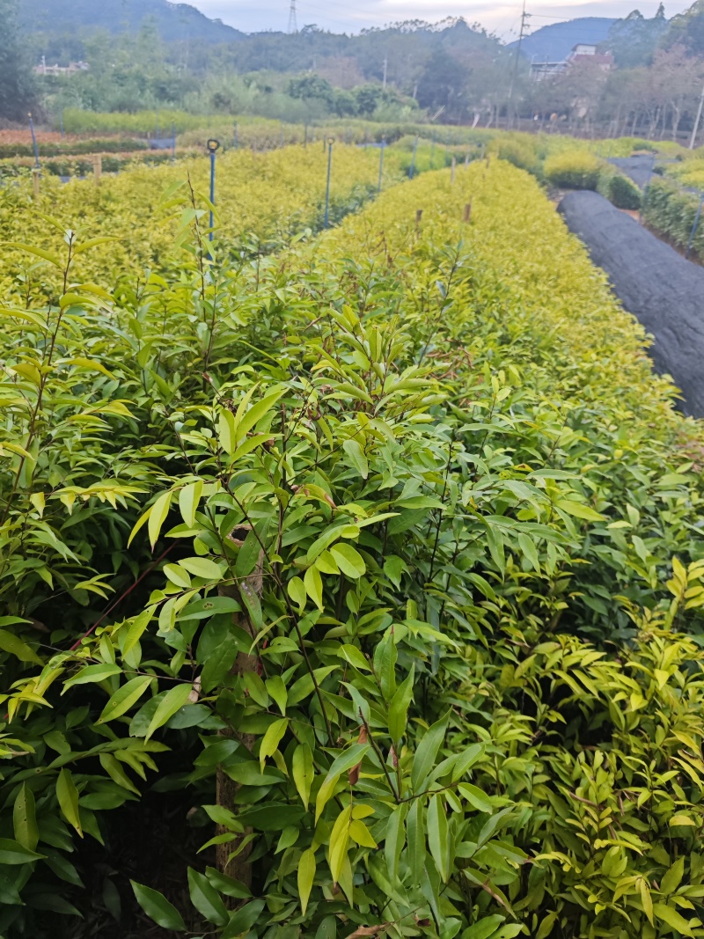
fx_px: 651
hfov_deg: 56.8
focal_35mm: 24
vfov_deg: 71.6
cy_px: 470
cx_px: 352
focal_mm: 5.84
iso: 50
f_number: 1.6
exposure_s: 1/219
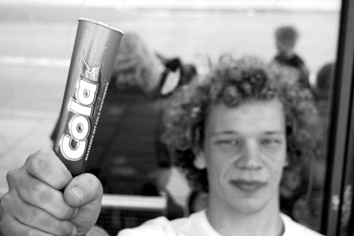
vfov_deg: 21.5
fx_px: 619
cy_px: 118
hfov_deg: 31.9
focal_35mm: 63
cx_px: 177
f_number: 5.6
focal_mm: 42
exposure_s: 1/500
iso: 1600
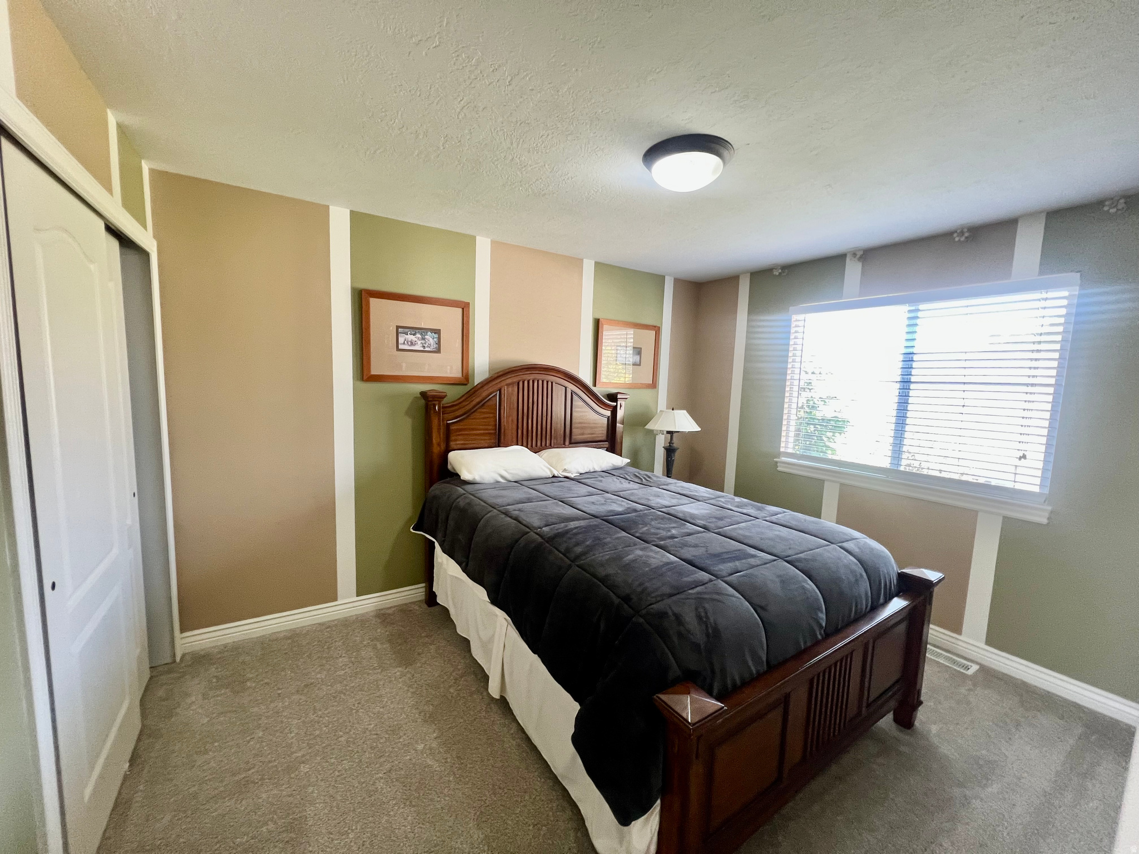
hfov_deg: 106.2
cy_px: 427
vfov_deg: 89.9
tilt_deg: -5.3
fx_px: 428
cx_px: 570
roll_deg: -1.8
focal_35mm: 13
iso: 200
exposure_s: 1/60
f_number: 1.8
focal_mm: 1.57
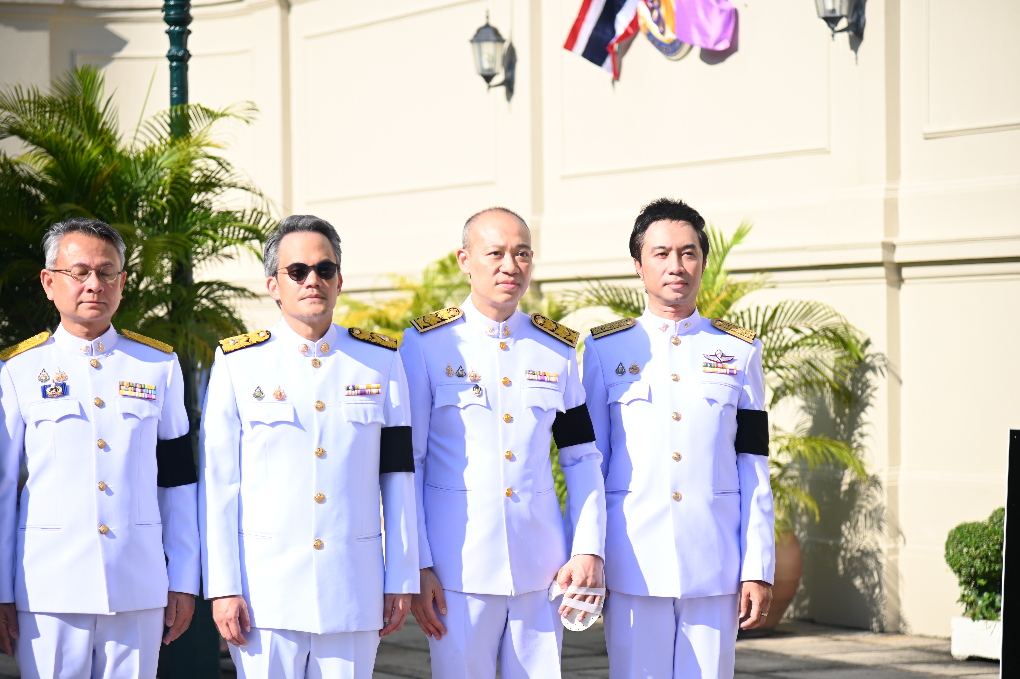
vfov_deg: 11.4
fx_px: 3398
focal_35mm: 120
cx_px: 510
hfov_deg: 17.1
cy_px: 340
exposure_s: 1/500
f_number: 8
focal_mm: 120
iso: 100
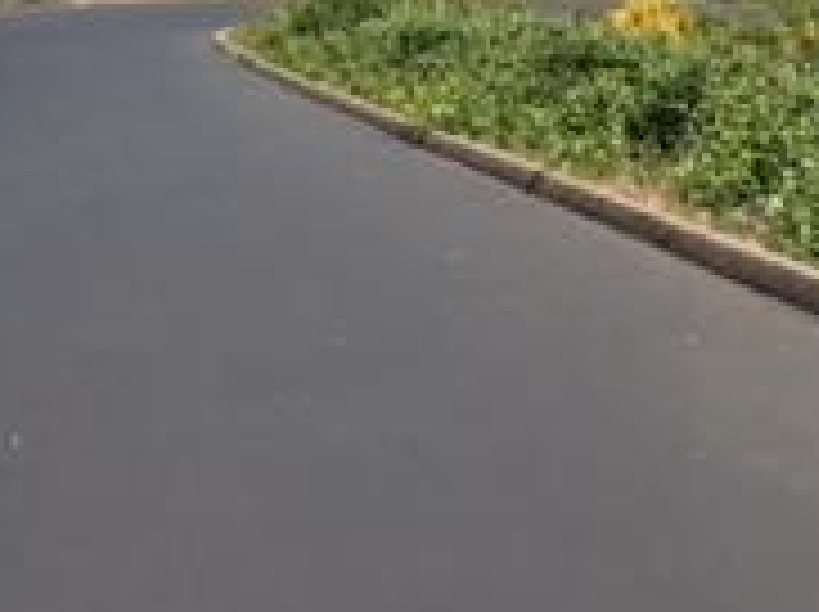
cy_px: -333
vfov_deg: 13.5
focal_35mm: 102
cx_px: 598
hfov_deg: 19.2
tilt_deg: -0.9
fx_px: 2410
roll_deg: +0.1
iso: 32
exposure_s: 1/1883
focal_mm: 4.15
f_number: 2.2
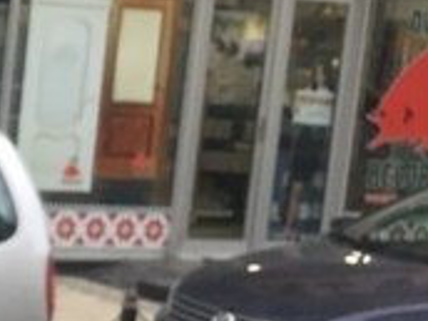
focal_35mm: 111
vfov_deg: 13.3
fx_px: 1372
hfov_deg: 14.9
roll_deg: -2.6
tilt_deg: -6.6
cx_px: -388
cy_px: 205
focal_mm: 4.15
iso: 80
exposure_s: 1/33
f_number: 2.2
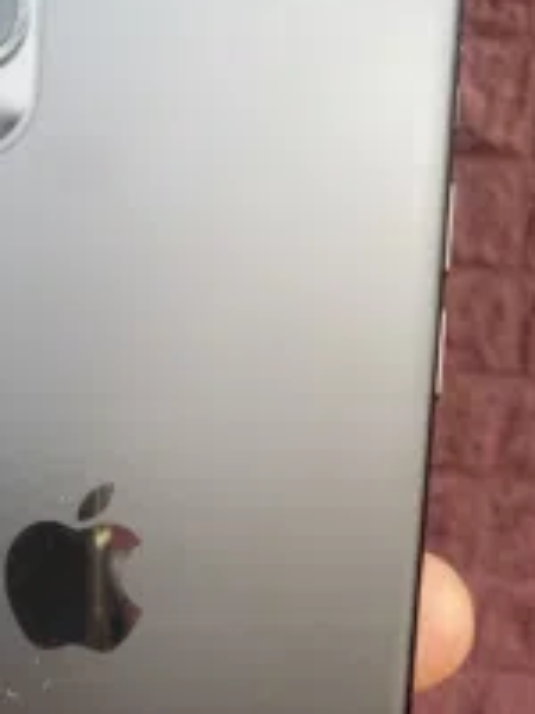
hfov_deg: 27.3
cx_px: 78
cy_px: 550
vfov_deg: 35.8
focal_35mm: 52
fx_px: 1072
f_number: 1.8
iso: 80
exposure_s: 1/51
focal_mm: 4.25
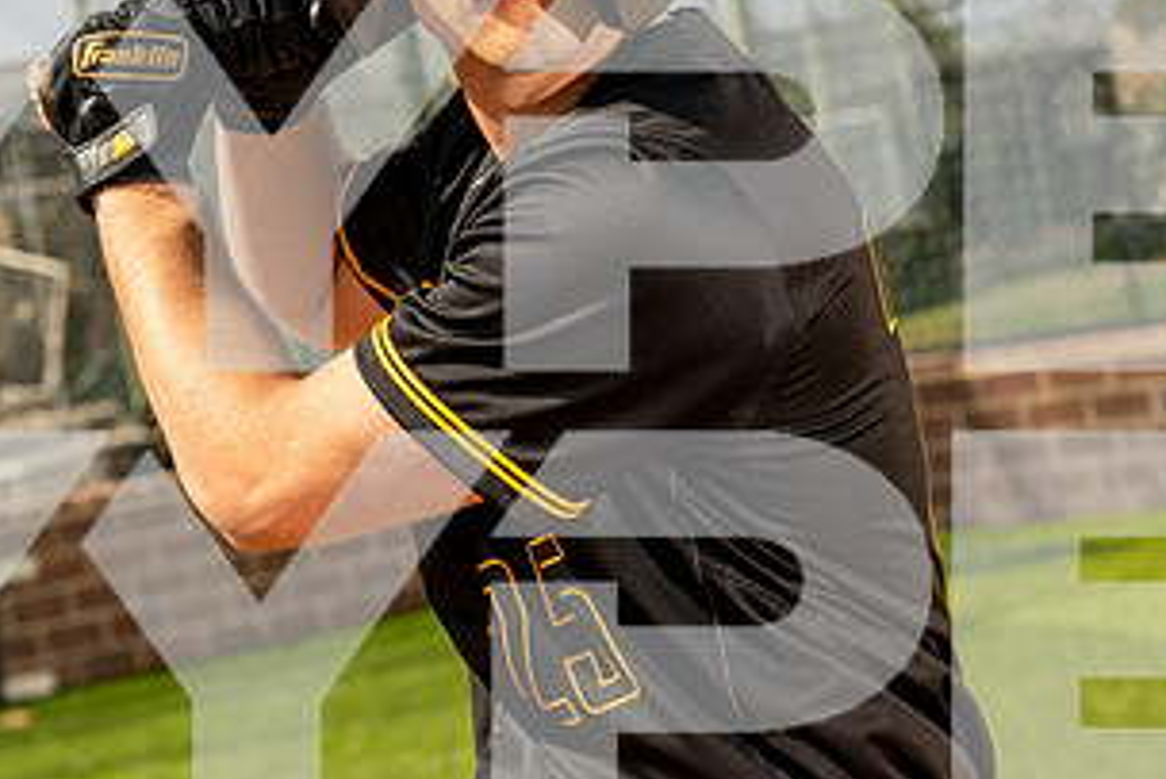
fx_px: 3953
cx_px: 430
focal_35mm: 122
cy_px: 171
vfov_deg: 11.2
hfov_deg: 16.8
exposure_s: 1/250
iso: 100
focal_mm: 64
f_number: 5.6
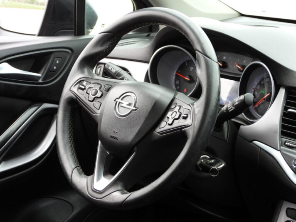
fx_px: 829
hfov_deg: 20.2
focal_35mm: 97
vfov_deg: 15.2
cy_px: 111
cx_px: 148
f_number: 3.5
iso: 220
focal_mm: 17.5
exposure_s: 1/60
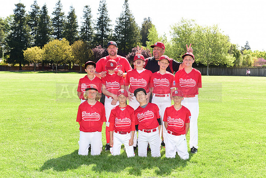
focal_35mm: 56
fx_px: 414
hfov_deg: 35.6
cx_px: 133
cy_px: 89
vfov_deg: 24.2
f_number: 8
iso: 320
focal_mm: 56
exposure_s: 1/160
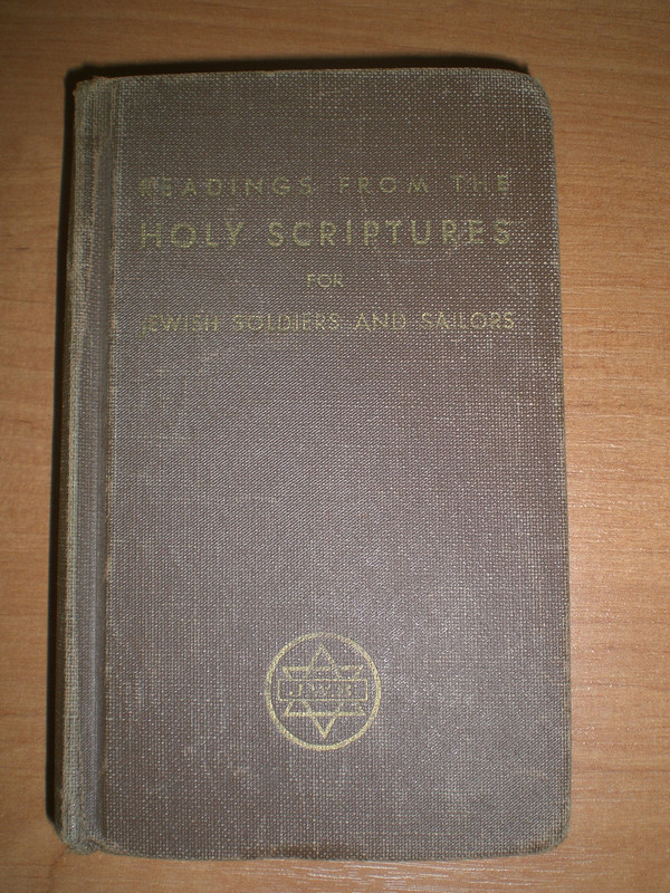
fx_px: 981
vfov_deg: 49.0
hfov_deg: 37.7
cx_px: 335
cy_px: 446
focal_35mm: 38
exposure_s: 1/60
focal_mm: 6.3
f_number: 4.4
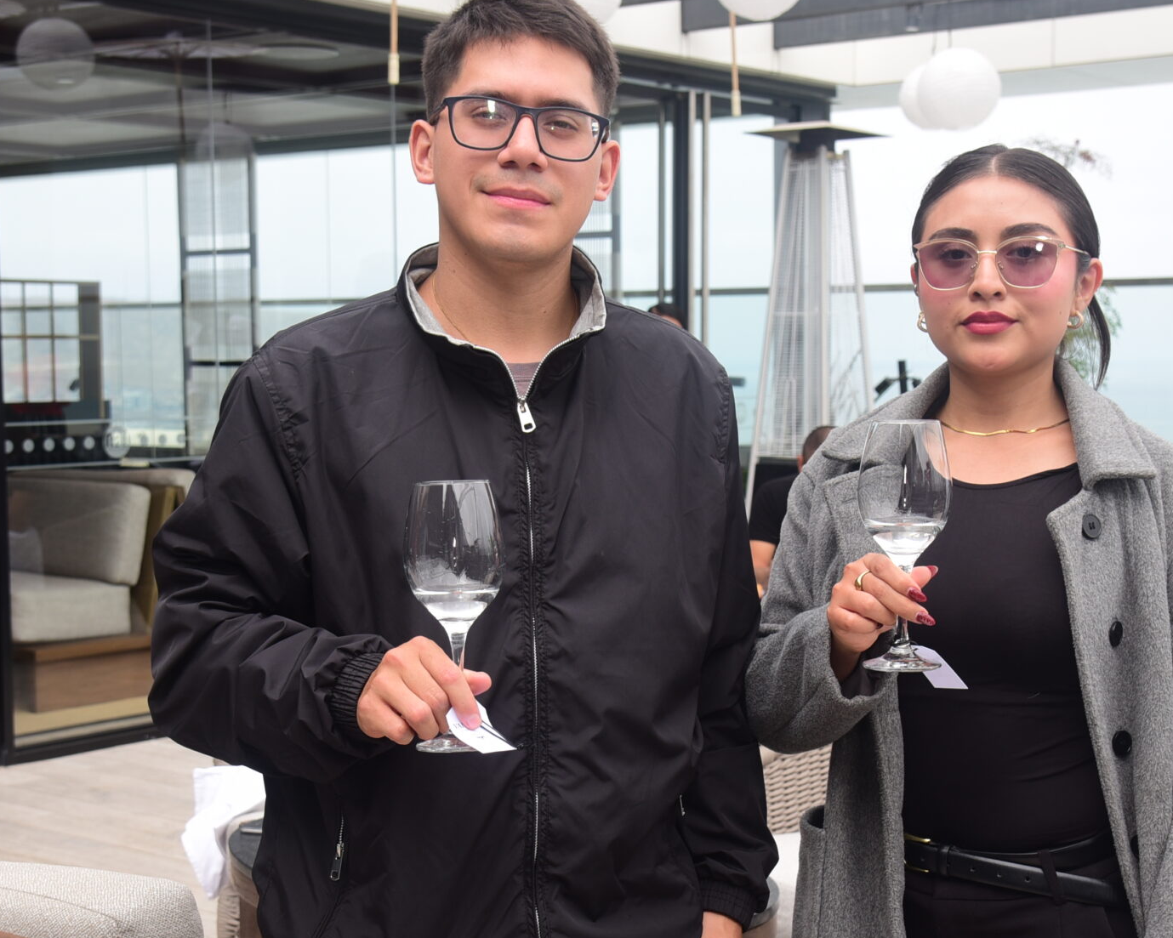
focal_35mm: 61
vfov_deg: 25.0
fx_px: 2118
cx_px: 647
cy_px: 539
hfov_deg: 30.9
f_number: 8
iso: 125
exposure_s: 1/125
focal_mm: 35
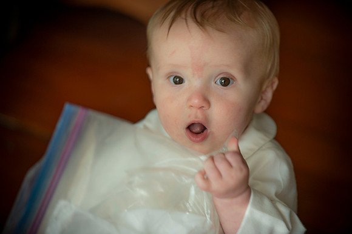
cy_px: 117
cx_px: 176
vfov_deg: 7.6
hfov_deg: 11.4
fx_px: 1759
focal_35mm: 180
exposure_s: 1/80
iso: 200
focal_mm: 180
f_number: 2.8
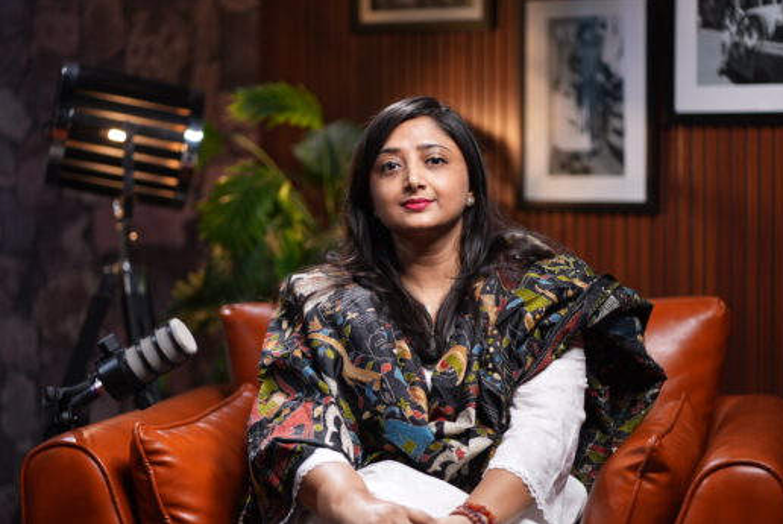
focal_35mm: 90
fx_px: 1959
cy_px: 248
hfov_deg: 22.6
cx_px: 402
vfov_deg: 15.2
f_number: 1.8
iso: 250
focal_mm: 85
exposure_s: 1/60
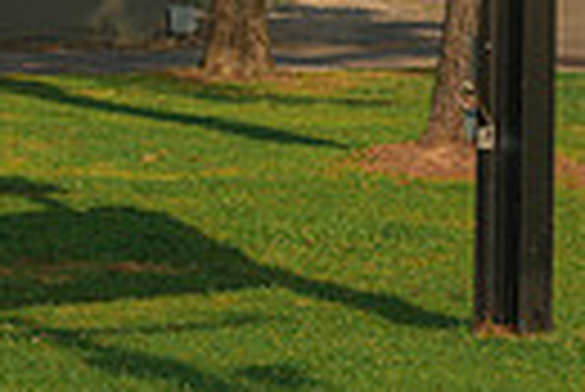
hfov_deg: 6.6
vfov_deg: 4.4
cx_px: 536
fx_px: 5092
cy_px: -295
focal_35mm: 313
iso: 80
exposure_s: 1/2500
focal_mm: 70
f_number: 2.8
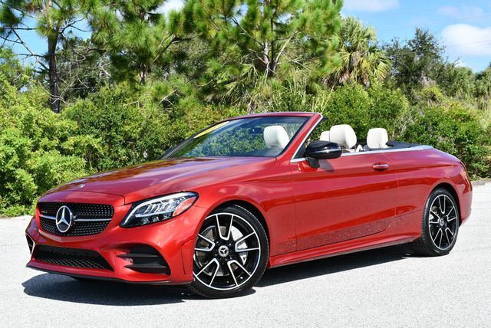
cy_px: 164
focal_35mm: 58
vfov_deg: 23.4
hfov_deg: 34.5
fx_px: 792
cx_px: 246
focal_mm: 29
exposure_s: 1/250
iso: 110
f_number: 8
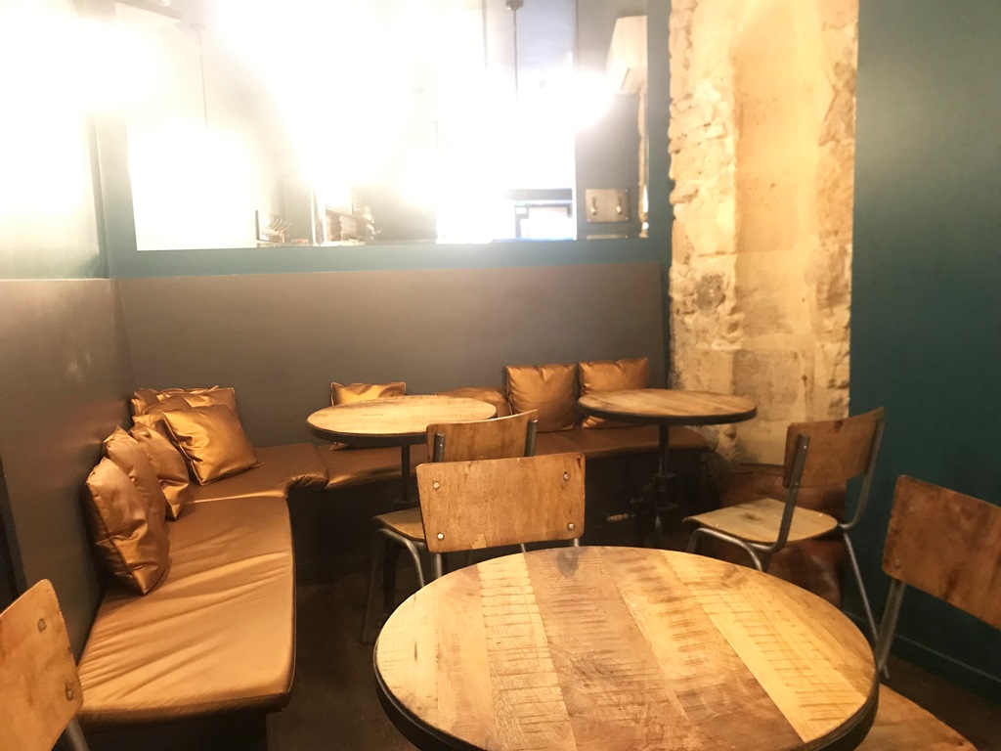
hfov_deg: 63.4
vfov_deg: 49.7
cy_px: 376
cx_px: 500
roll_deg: +1.6
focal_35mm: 28
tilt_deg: -6.1
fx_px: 810
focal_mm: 3.99
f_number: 1.8
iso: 100
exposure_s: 1/5
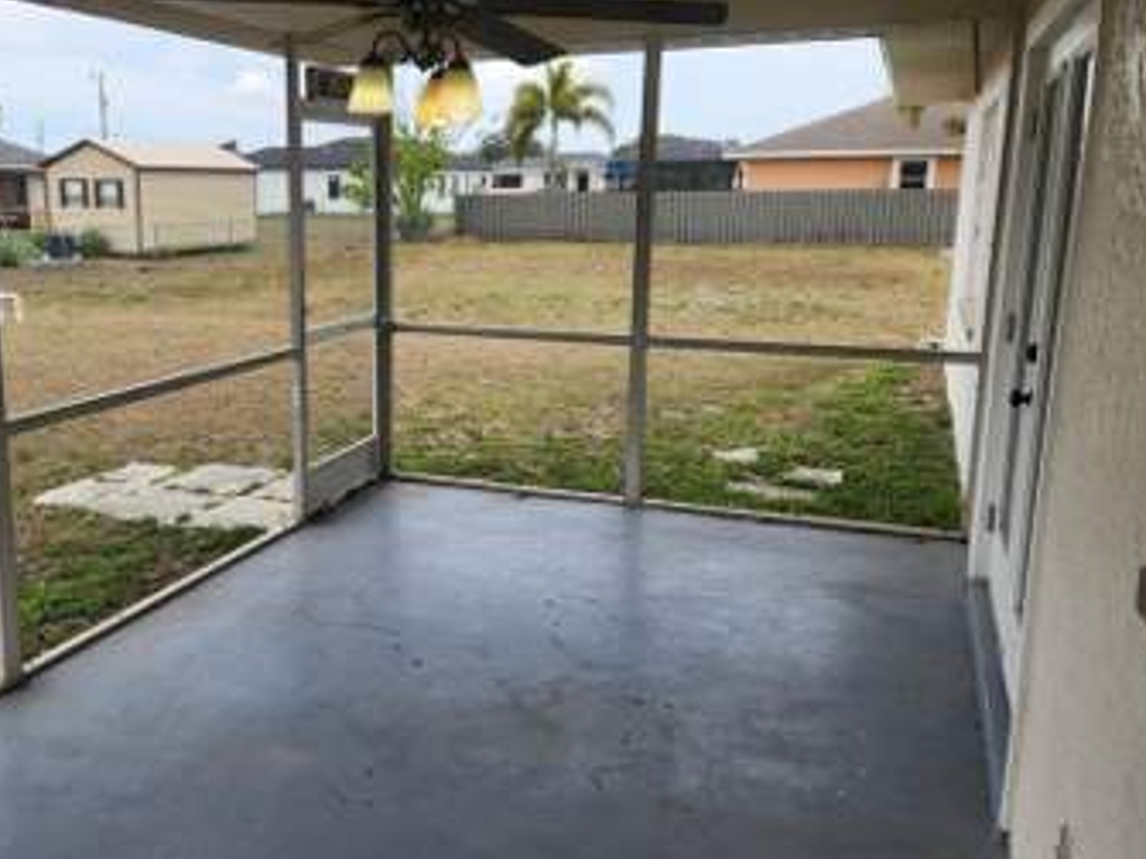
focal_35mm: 33
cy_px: 394
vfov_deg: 42.9
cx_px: 373
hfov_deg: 54.1
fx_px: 1092
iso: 20
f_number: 1.8
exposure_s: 1/648
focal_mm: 5.4
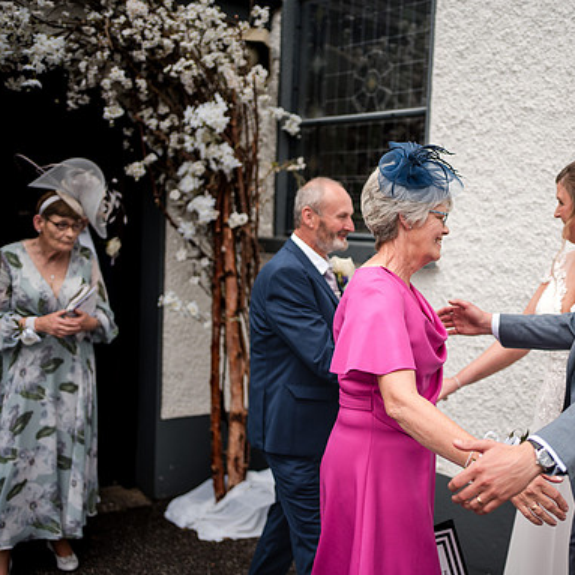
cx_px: 413
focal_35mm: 45
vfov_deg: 37.6
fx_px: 846
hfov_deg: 36.9
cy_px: 289
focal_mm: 35
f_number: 1.8
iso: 100
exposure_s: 1/2500
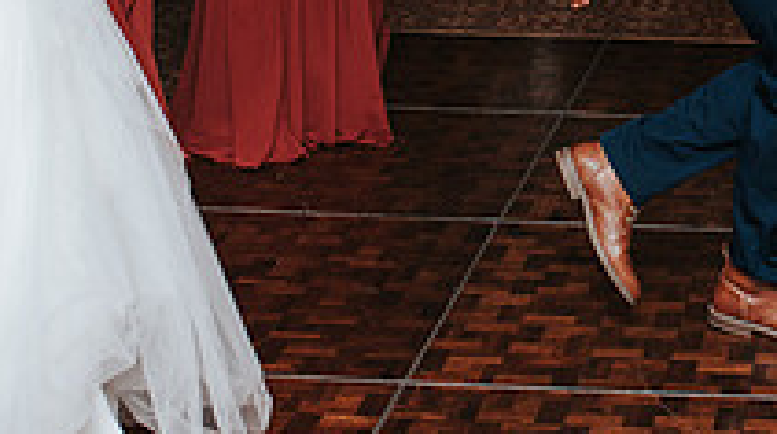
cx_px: 681
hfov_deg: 20.8
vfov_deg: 11.5
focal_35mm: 101
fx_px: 2078
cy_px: -189
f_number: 4.5
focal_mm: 35
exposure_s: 1/160
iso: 1000
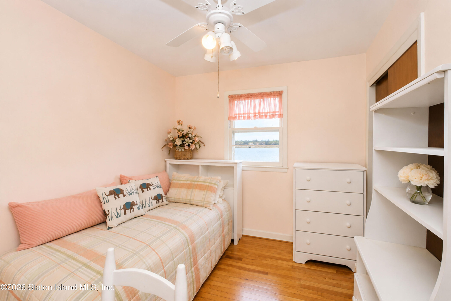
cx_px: 226
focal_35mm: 15
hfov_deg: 100.4
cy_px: 150
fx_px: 188
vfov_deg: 77.3
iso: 1000
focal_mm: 10
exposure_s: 1/60
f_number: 7.1
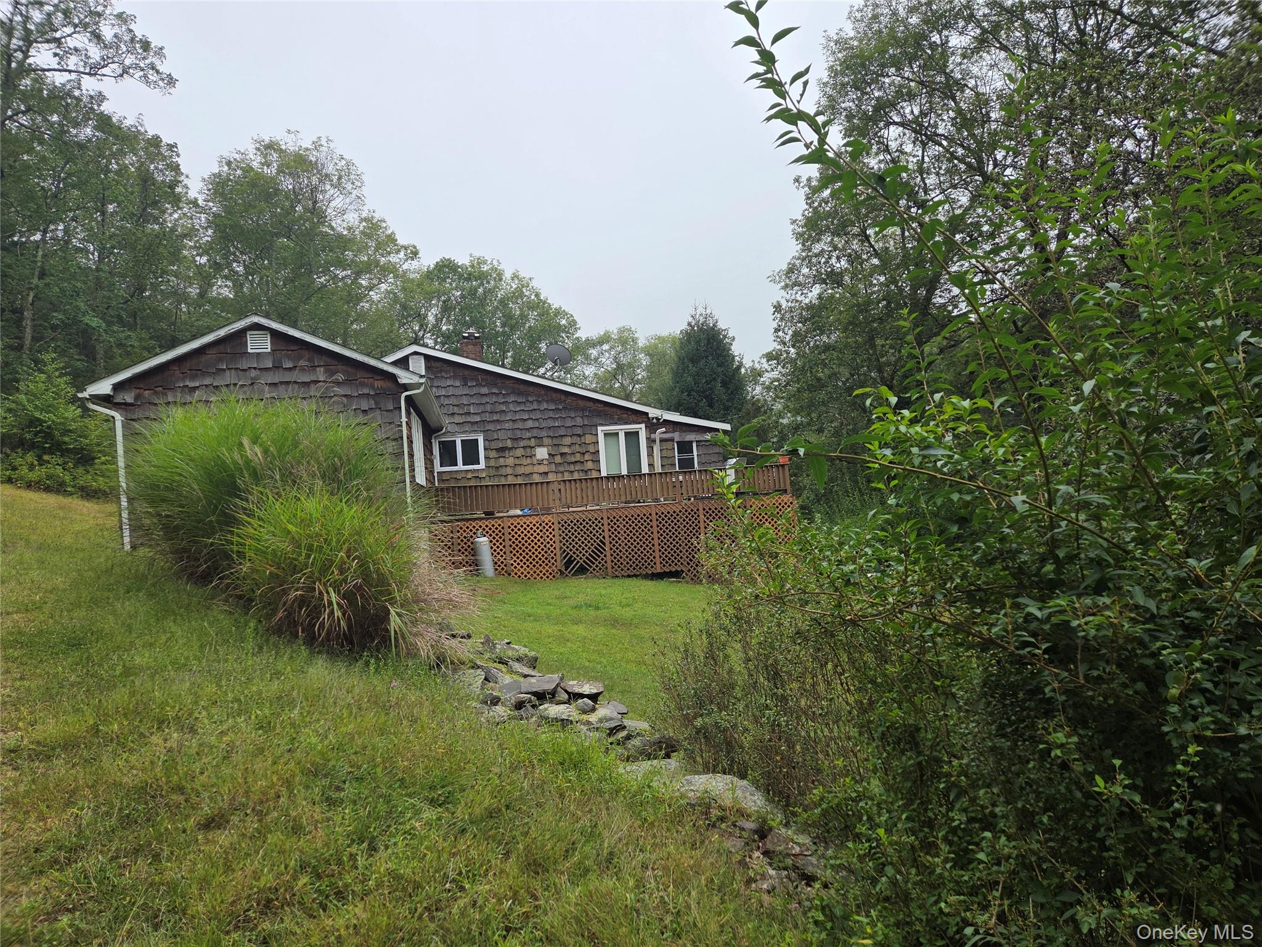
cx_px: 631
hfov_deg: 73.9
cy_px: 474
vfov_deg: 58.9
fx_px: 839
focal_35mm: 23
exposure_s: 1/1347
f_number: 1.8
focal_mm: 5.4
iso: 80
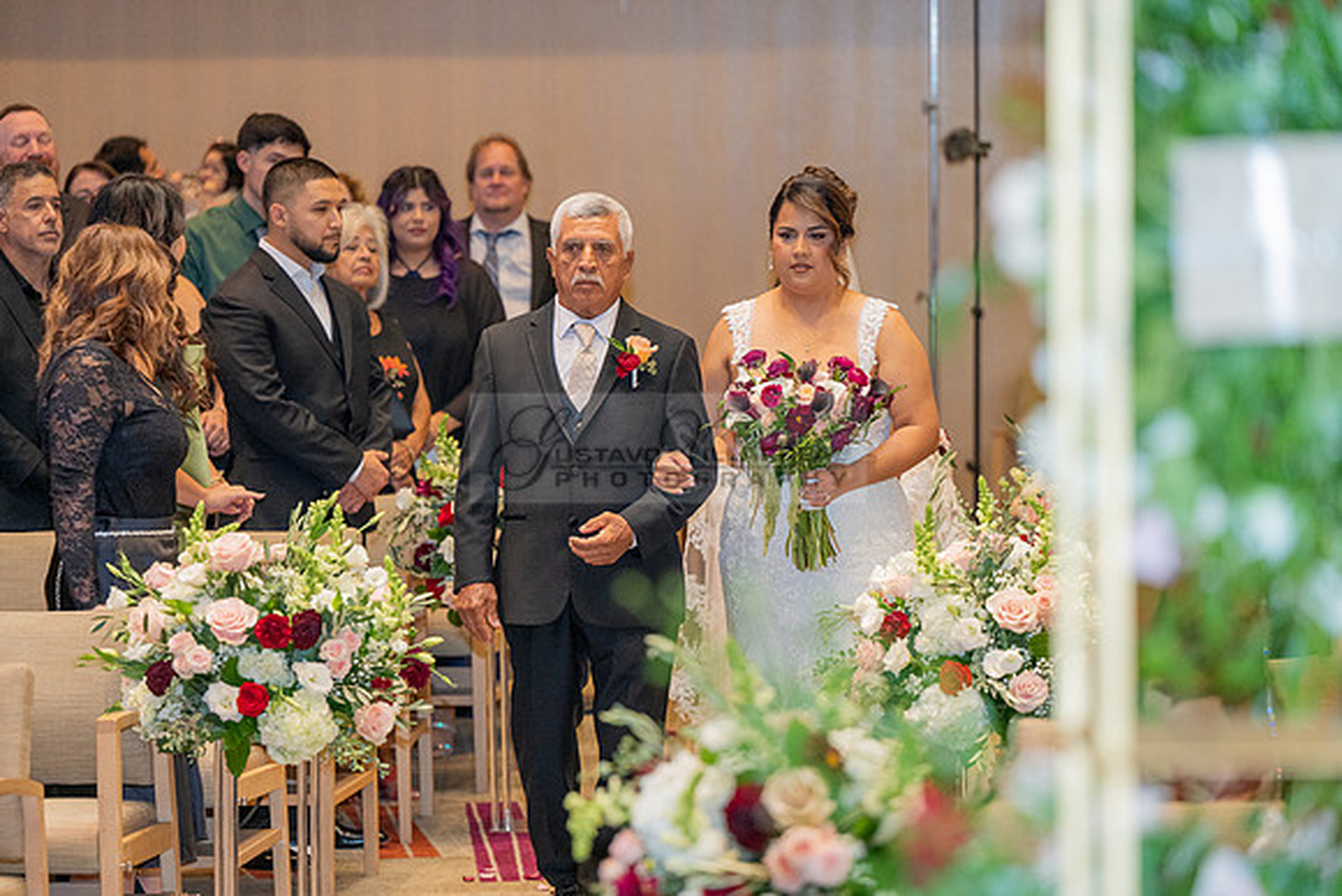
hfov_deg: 14.2
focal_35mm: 145
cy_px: 448
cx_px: 671
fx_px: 5406
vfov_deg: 9.5
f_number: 3.2
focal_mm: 145
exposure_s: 1/160
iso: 1250
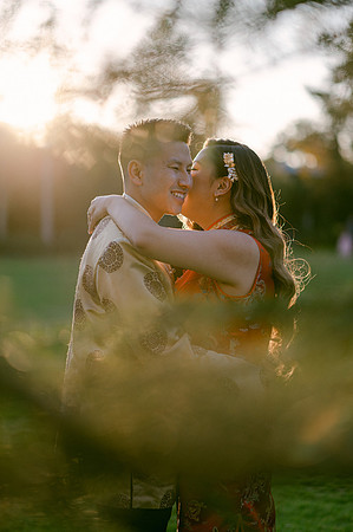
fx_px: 1253
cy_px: 266
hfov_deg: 16.0
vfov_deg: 23.9
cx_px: 176
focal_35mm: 85
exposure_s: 1/1600
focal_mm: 85
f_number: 2
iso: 200
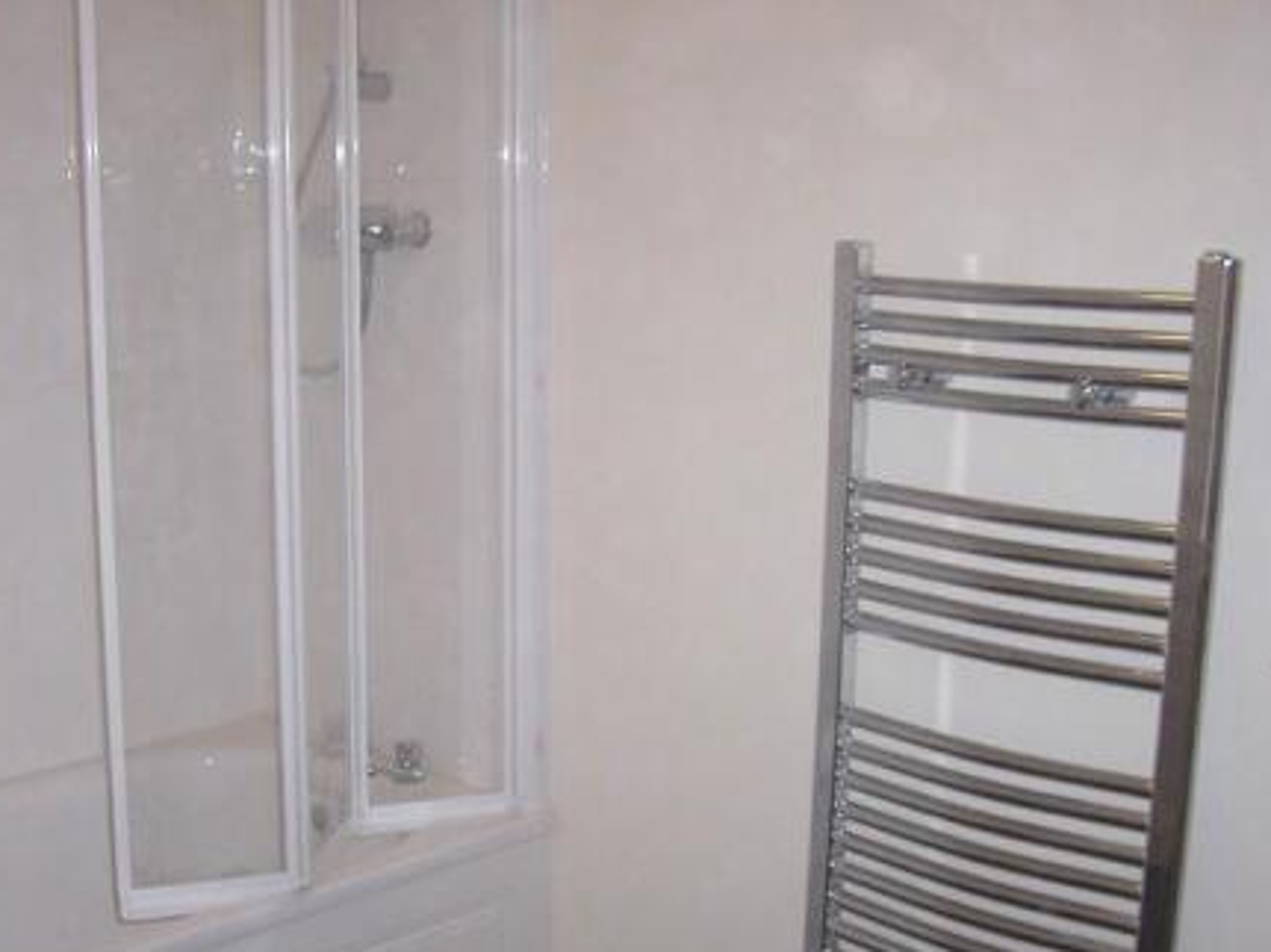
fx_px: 1835
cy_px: 638
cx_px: 444
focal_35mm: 50
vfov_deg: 28.9
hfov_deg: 37.9
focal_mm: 5.6
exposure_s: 1/60
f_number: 2.8
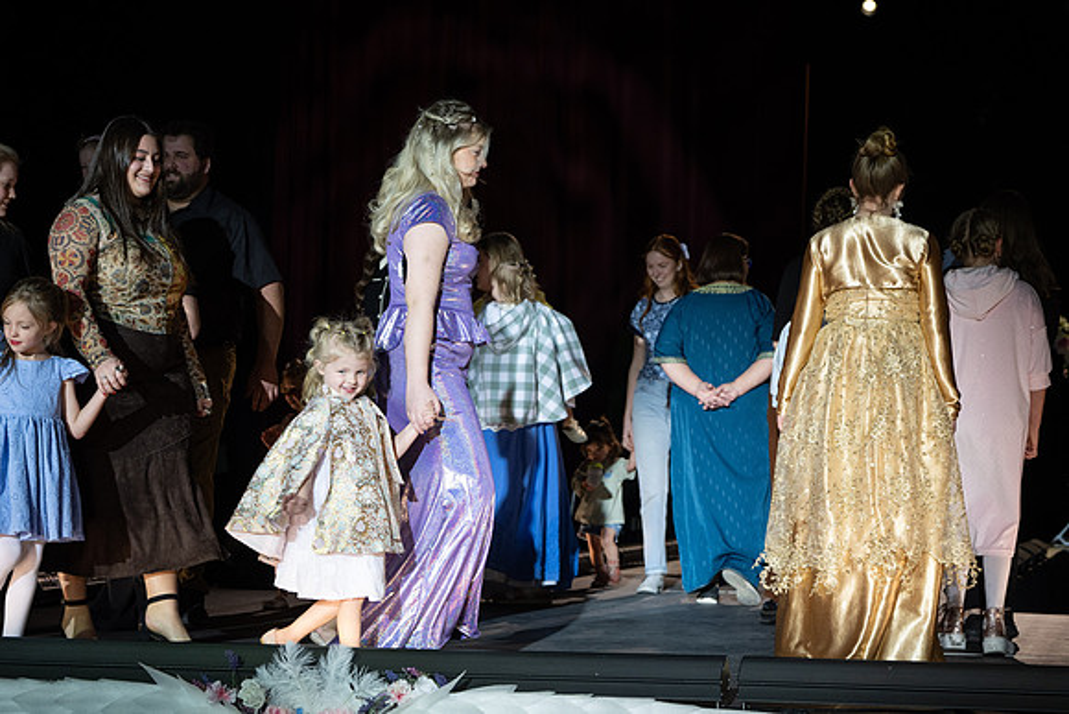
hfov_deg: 23.6
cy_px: 357
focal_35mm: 86
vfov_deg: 15.9
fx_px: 2554
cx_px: 534
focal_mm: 86
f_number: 5.6
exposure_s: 1/320
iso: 1000
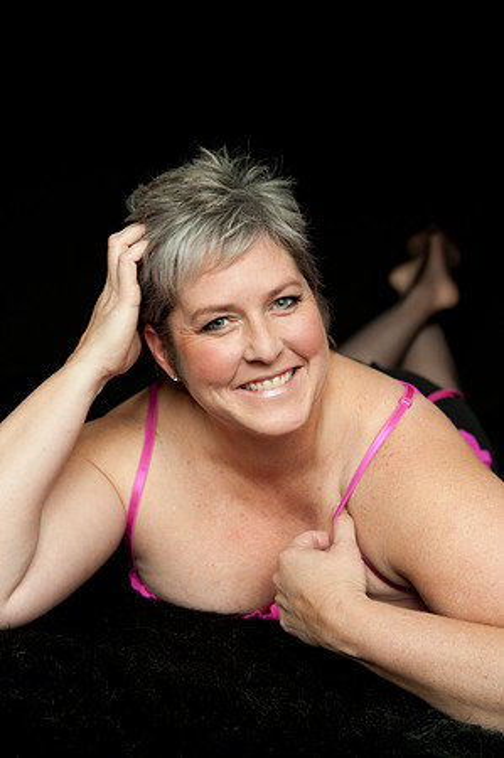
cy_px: 379
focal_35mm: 50
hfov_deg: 26.9
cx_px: 252
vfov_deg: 39.6
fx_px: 1052
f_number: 4
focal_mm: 50
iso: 1000
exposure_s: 1/60
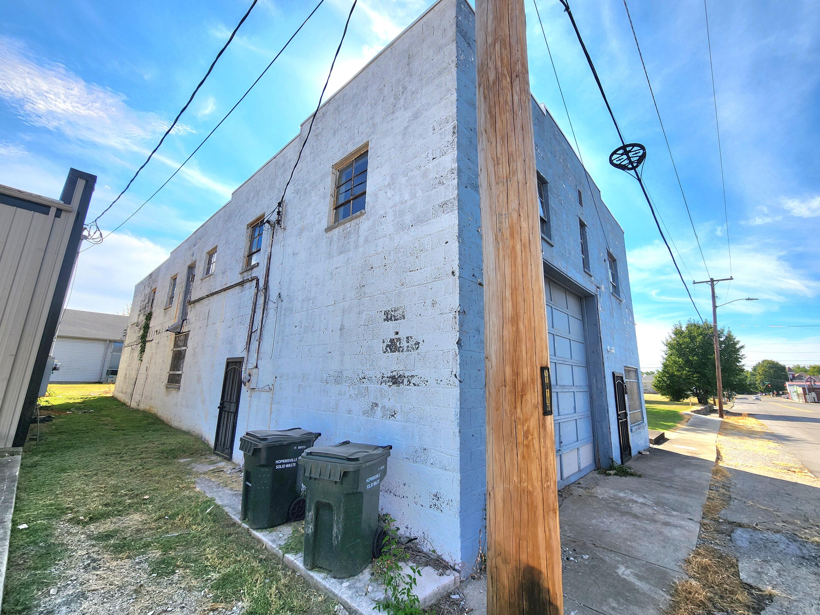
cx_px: 410
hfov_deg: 106.2
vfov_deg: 89.9
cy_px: 308
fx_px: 308
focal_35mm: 13
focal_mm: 2.2
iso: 50
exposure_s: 1/2000
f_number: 2.2
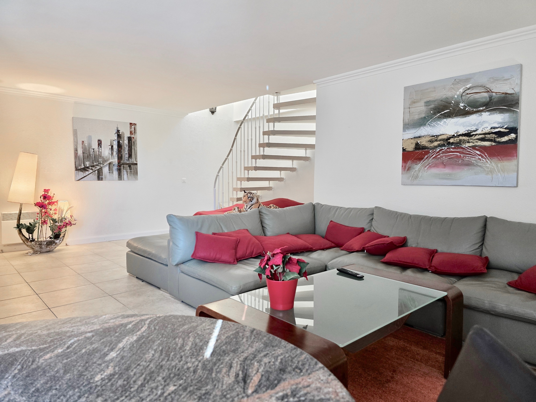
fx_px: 356
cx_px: 268
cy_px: 201
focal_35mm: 23
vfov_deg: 58.9
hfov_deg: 73.9
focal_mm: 6.3
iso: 200
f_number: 1.7
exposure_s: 1/100
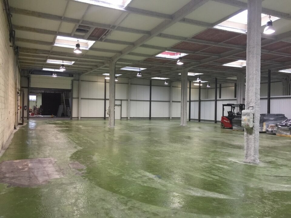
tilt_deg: +0.7
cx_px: 146
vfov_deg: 48.2
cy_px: 109
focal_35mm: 29
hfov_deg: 61.7
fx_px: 244
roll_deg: -1.8
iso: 80
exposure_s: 1/33
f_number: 2.2
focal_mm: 4.15
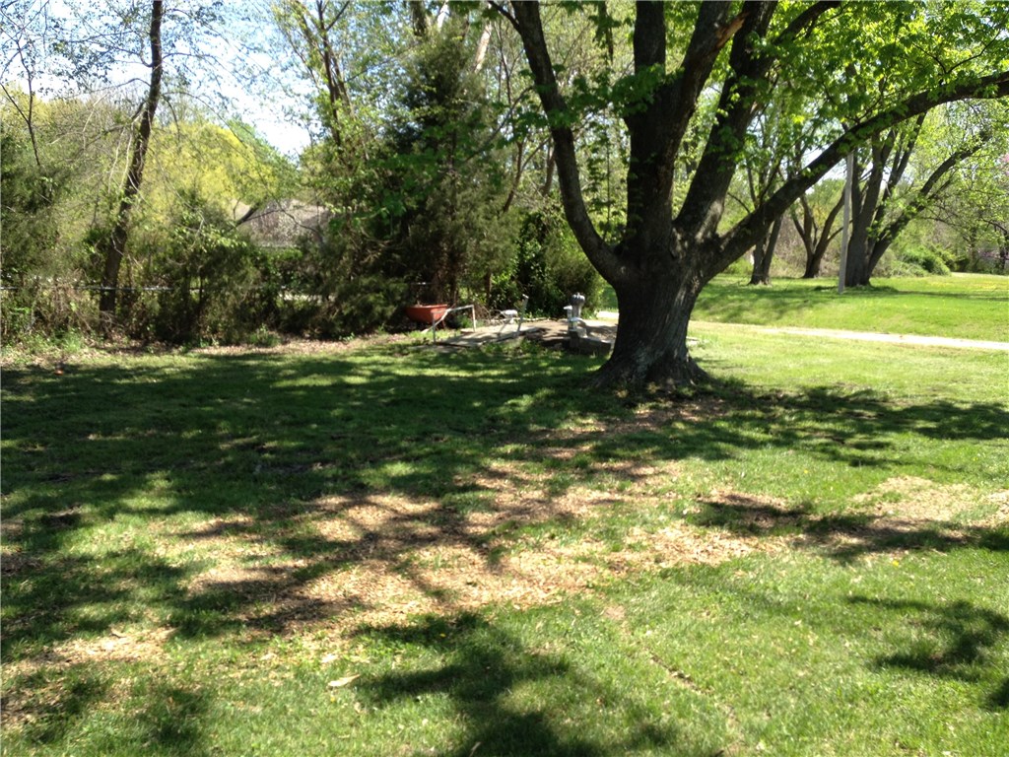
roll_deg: +0.6
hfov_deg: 52.6
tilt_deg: -9.4
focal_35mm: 35
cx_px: 504
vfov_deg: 40.7
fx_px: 1020
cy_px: 378
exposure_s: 1/412
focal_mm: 4.28
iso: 50
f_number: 2.4
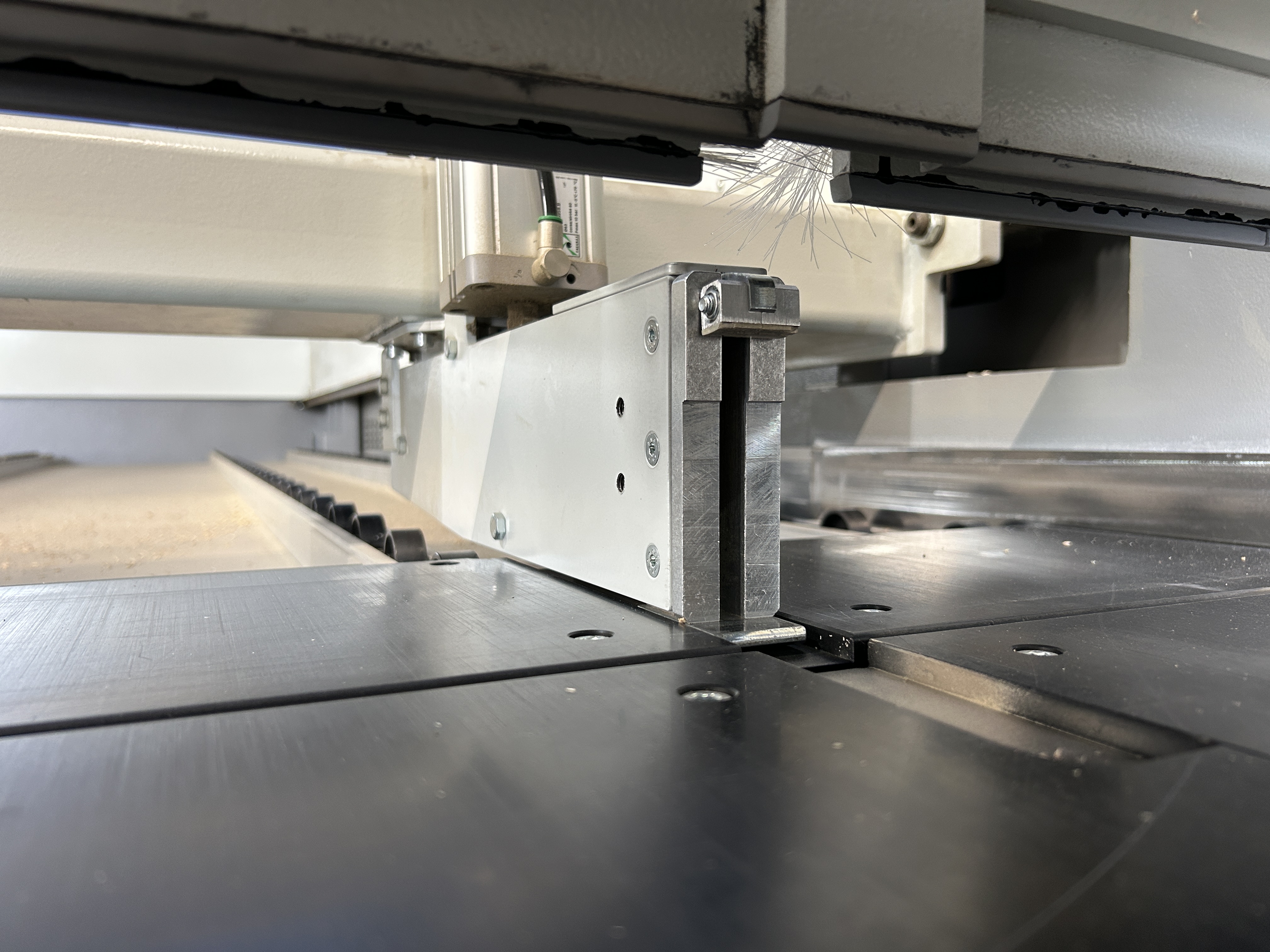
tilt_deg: -3.1
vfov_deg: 53.1
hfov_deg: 67.3
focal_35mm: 26
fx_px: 954
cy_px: 476
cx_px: 635
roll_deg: +0.5
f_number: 1.5
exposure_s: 1/72
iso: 125
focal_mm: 5.7
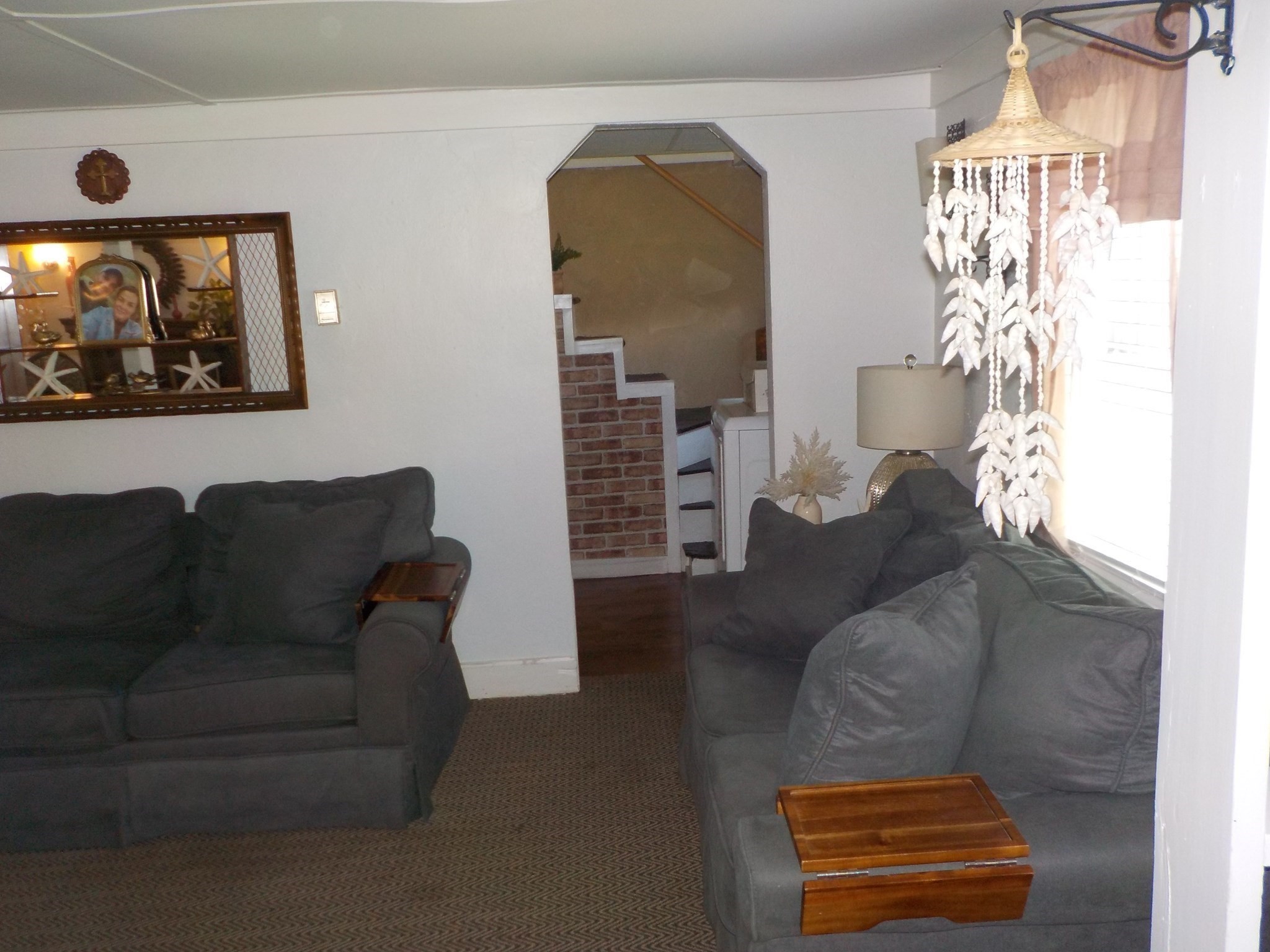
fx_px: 1101
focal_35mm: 30
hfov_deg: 60.0
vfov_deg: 46.8
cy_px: 476
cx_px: 635
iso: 200
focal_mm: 4.1
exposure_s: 1/30
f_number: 3.3
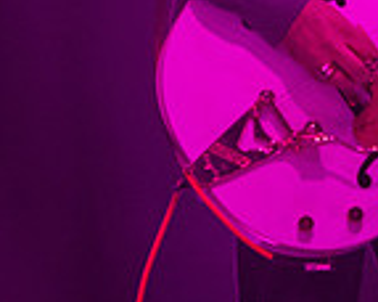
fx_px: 5162
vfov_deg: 3.3
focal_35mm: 462
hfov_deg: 4.2
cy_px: -170
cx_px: 379
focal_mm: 75
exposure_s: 1/125
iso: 2000
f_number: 2.8
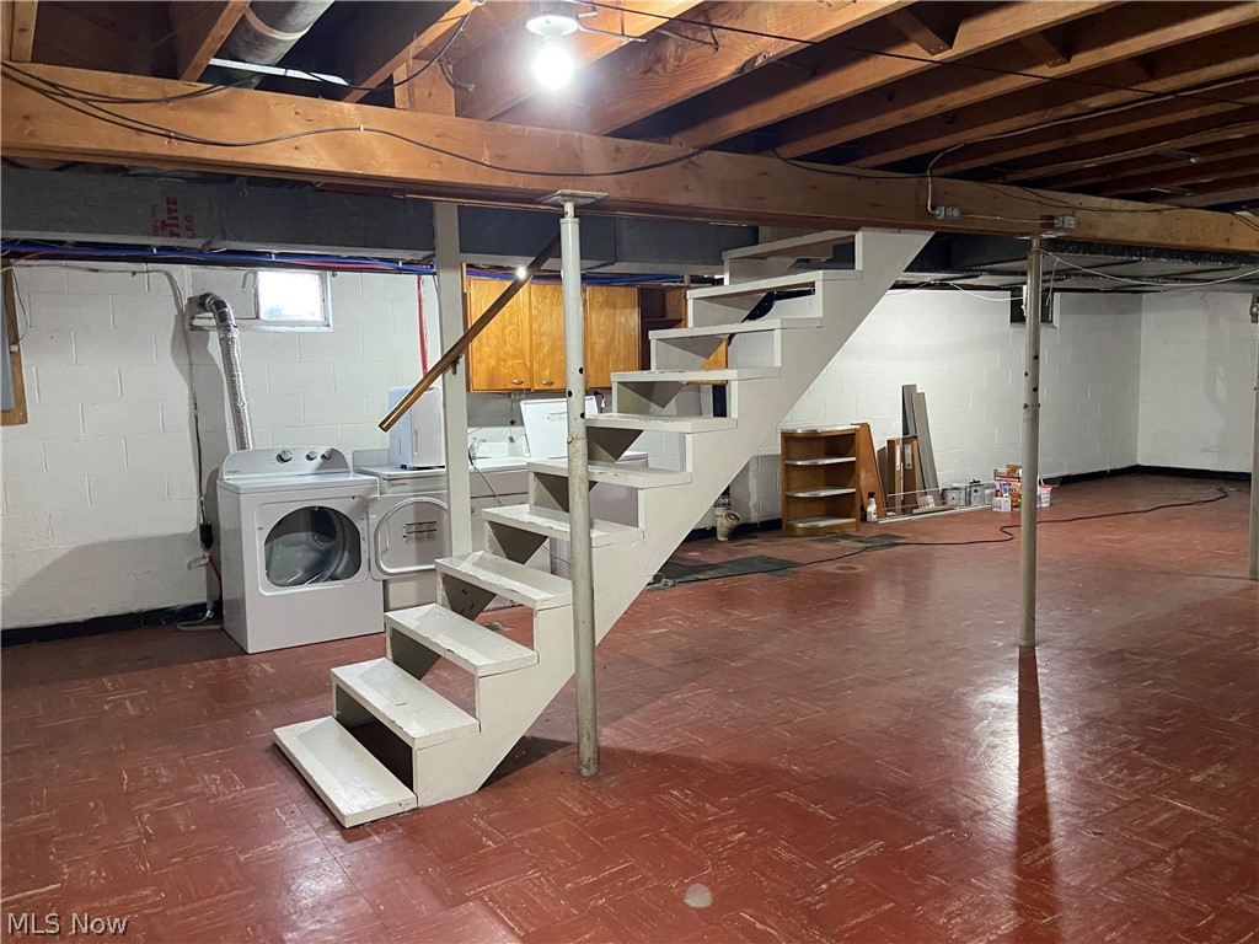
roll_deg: +1.4
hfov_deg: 67.3
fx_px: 946
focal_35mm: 26
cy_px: 472
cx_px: 630
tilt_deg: -5.7
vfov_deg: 53.1
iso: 400
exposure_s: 1/40
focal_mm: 4.25
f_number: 1.8
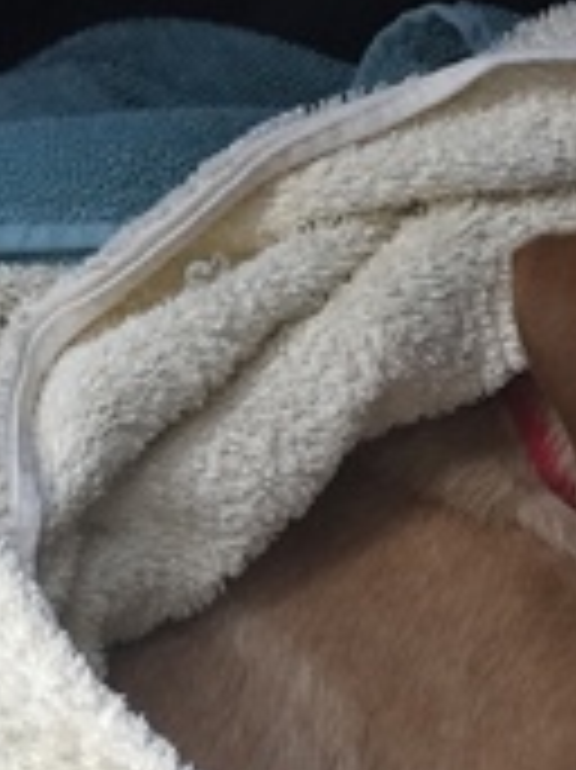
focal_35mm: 102
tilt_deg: -59.4
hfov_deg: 14.1
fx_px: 2266
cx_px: 652
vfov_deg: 18.7
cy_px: 802
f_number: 2.2
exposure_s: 1/33
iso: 200
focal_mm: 4.15
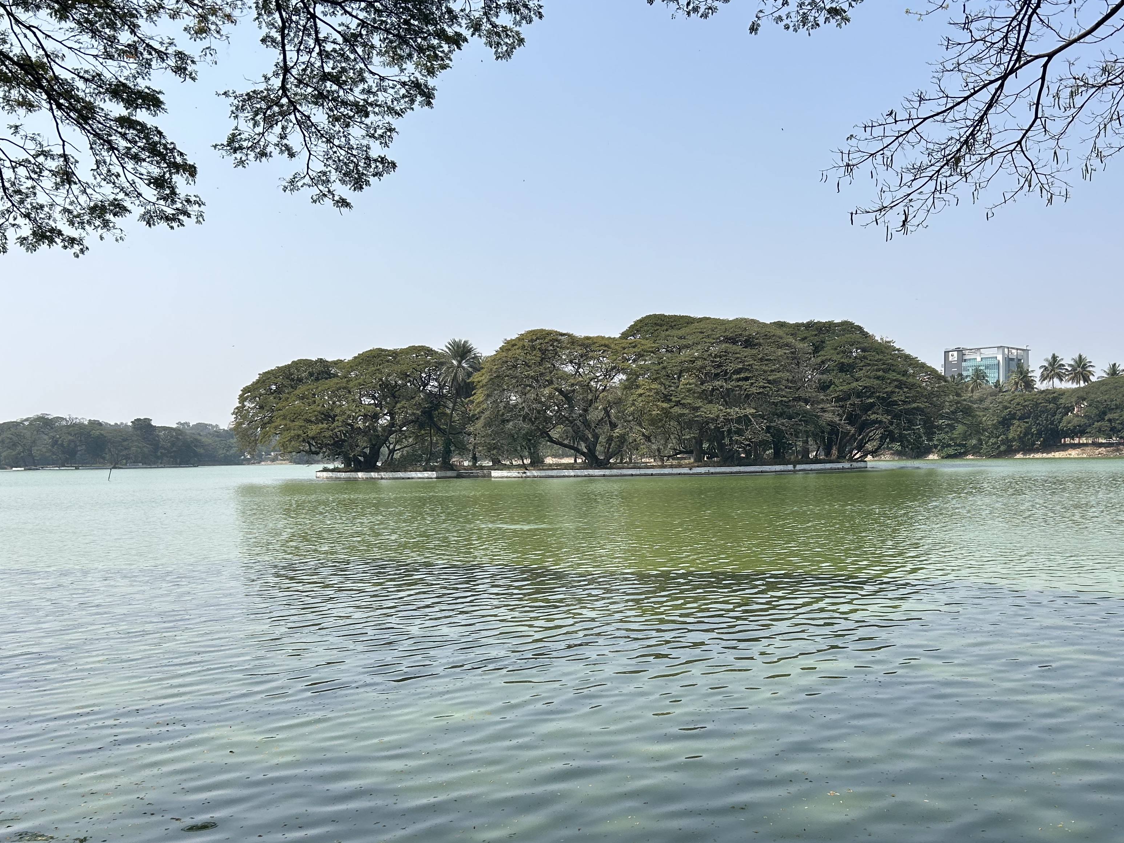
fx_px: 1104
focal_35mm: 34
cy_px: 515
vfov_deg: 41.6
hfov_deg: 53.8
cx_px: 641
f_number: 1.5
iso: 50
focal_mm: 5.7
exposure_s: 1/4274
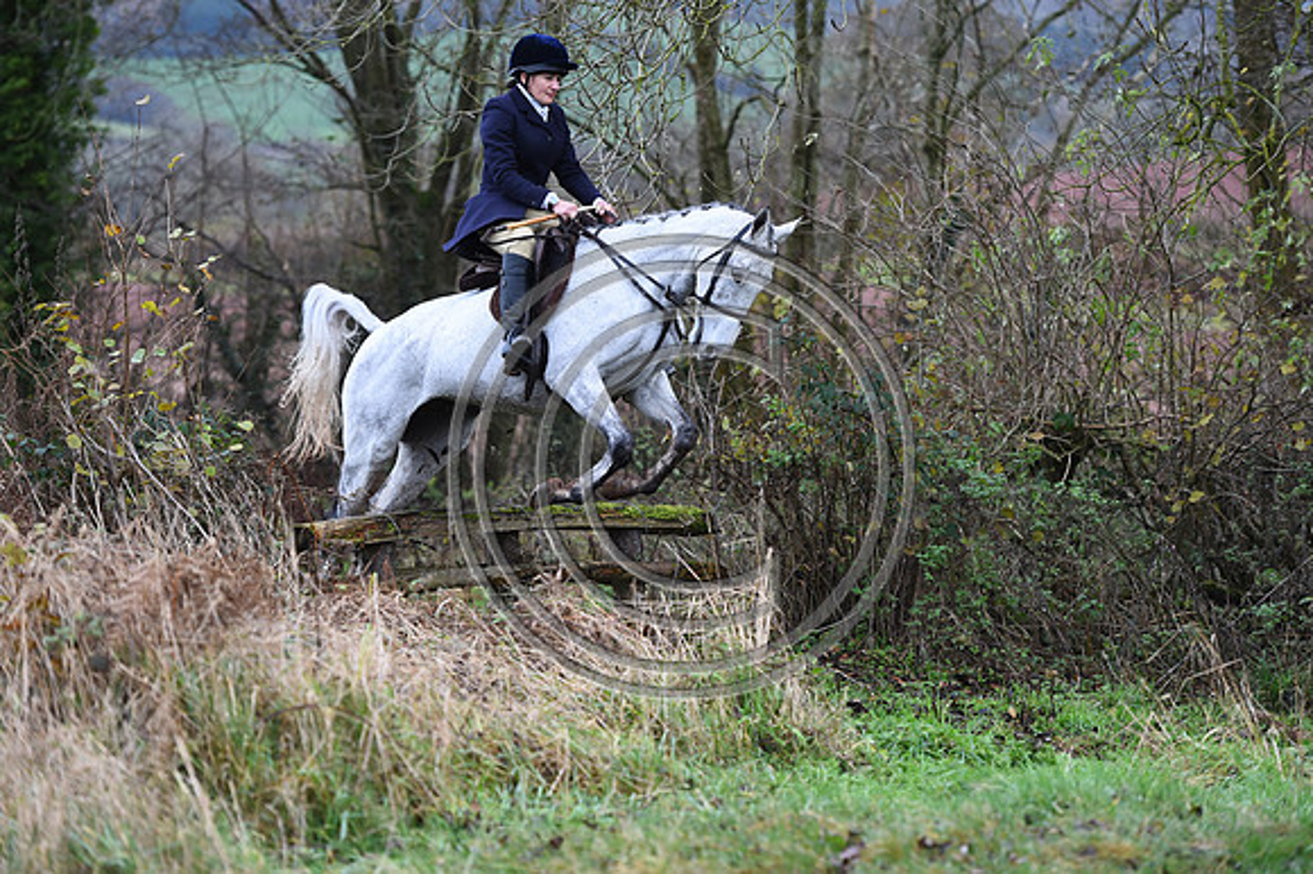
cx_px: 656
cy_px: 437
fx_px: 4739
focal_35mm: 130
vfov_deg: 10.5
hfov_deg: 15.8
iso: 900
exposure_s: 1/1000
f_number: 3.5
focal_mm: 130
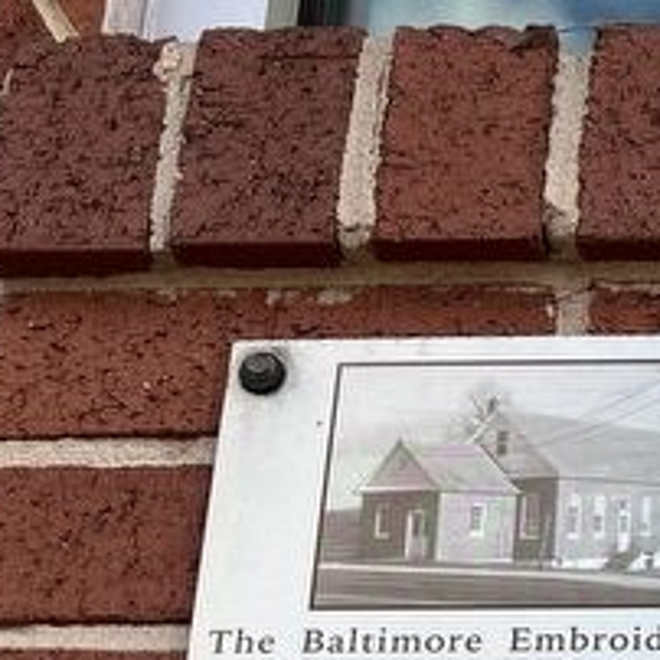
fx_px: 1963
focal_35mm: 91
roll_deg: -0.5
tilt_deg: +19.9
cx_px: 892
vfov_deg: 18.5
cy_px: 693
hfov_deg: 17.7
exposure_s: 1/657
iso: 50
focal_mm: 5.1
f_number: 1.6
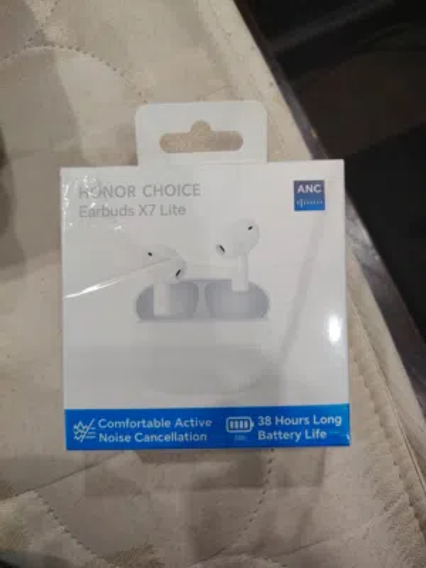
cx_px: 213
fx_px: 394
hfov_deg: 56.8
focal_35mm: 24
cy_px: 284
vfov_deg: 71.6
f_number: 1.75
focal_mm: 5.25
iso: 1622
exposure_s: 1/25
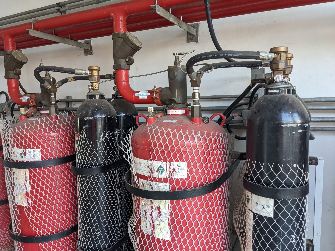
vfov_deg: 51.4
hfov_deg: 65.3
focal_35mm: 27
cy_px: 126
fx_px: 261
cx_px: 168
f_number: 1.73
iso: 71
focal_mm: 4.38
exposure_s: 1/89.9
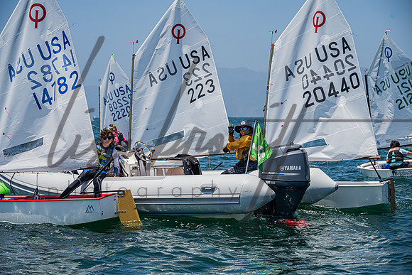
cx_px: 206
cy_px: 138
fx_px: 1202
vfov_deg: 13.0
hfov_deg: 19.5
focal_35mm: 105
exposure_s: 1/1600
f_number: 6.3
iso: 250
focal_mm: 105
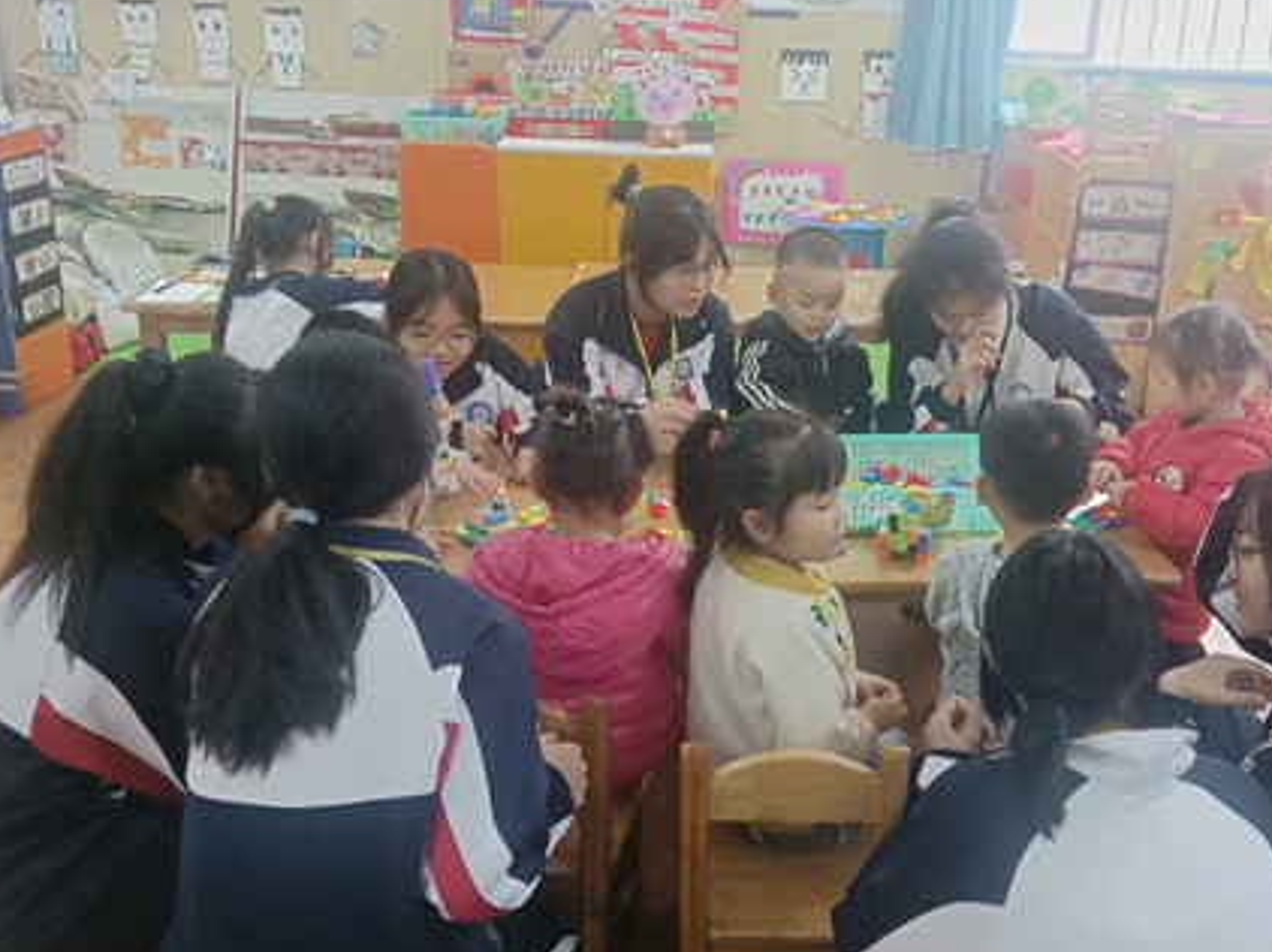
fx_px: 1359
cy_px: 413
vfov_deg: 38.6
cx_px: 751
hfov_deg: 49.9
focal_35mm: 37
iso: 1022
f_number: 1.8
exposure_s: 1/33.3
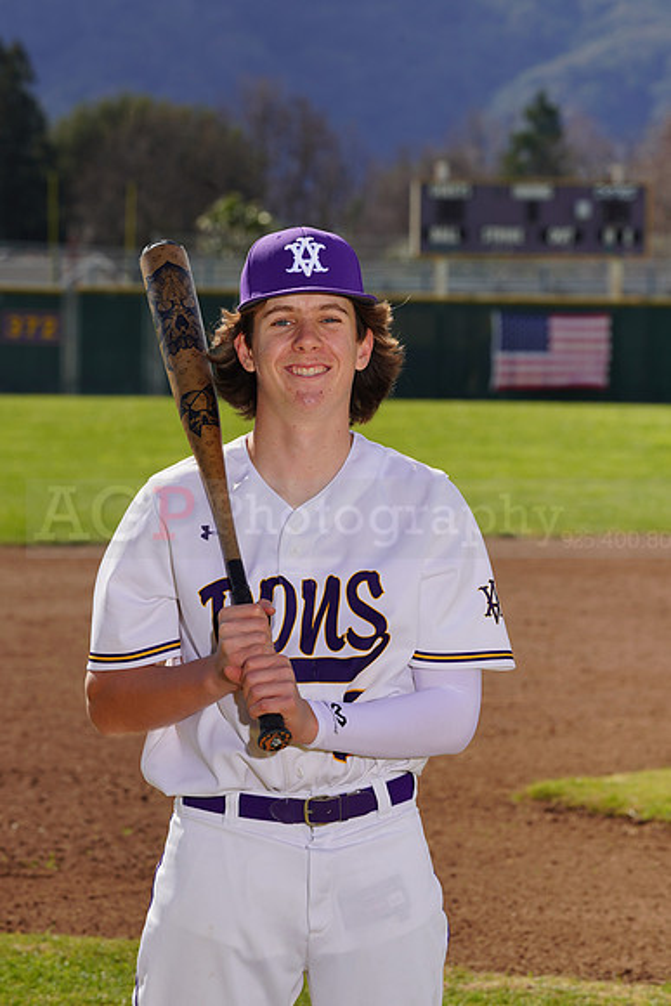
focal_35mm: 198
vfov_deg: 10.4
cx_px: 336
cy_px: 503
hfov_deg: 6.9
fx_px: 5532
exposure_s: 1/250
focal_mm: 198
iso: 100
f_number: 11
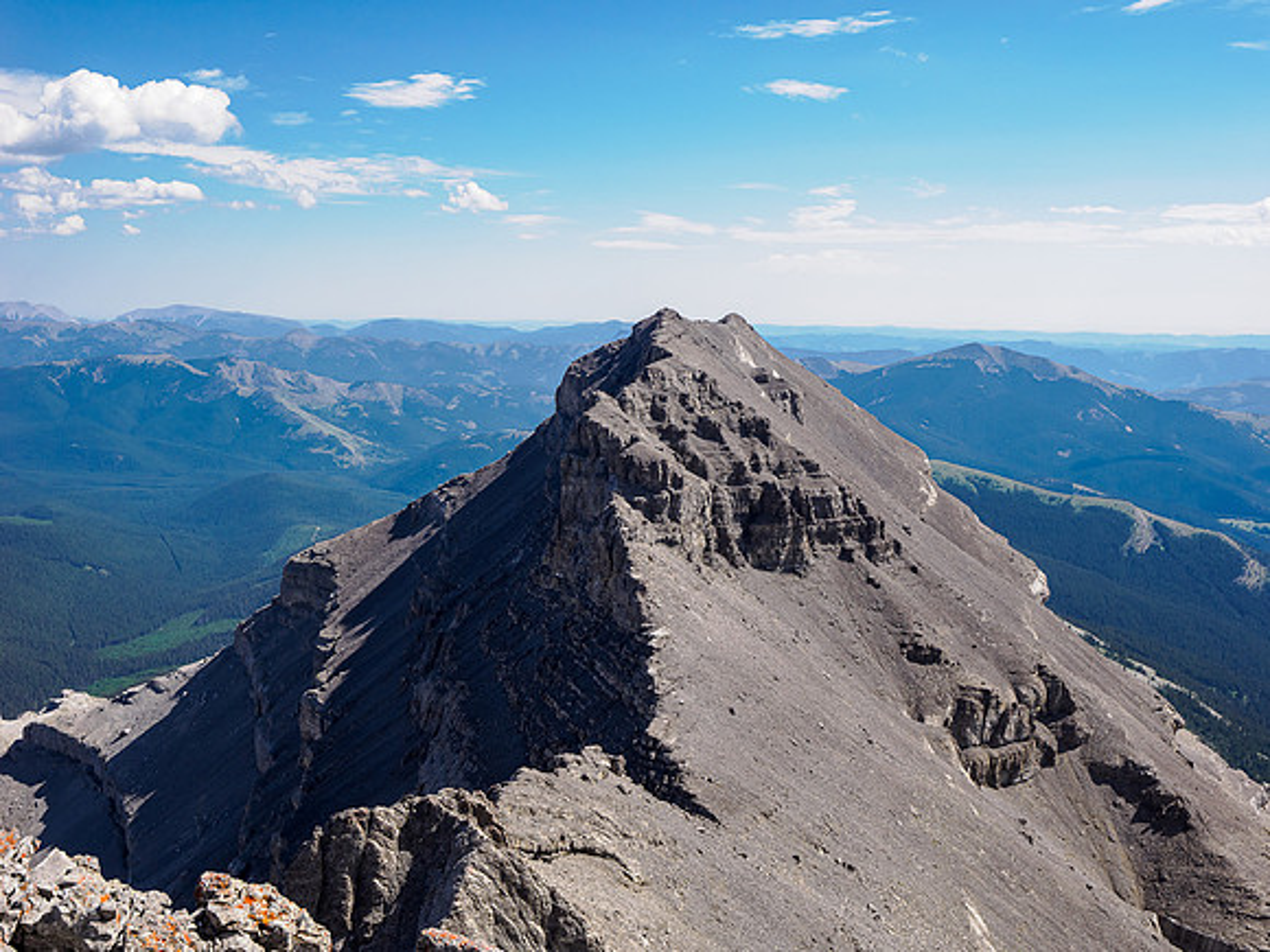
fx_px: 1321
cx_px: 635
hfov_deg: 51.4
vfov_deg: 39.7
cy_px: 476
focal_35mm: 36
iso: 200
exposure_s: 1/400
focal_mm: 18
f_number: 8
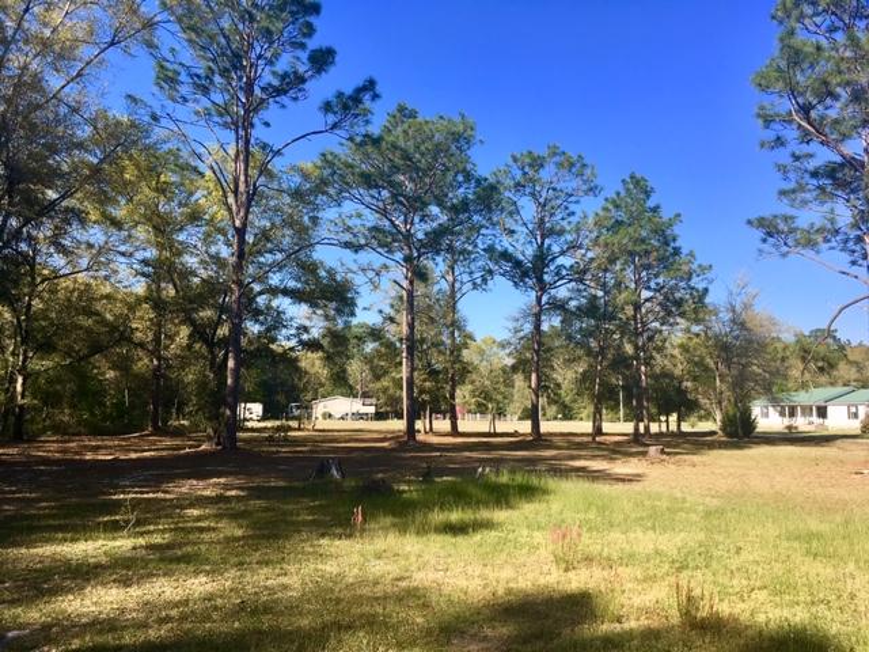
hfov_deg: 61.7
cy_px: 326
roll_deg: +0.1
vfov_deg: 48.2
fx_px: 728
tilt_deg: +4.9
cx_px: 434
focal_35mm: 29
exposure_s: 1/818
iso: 25
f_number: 2.2
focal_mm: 4.15
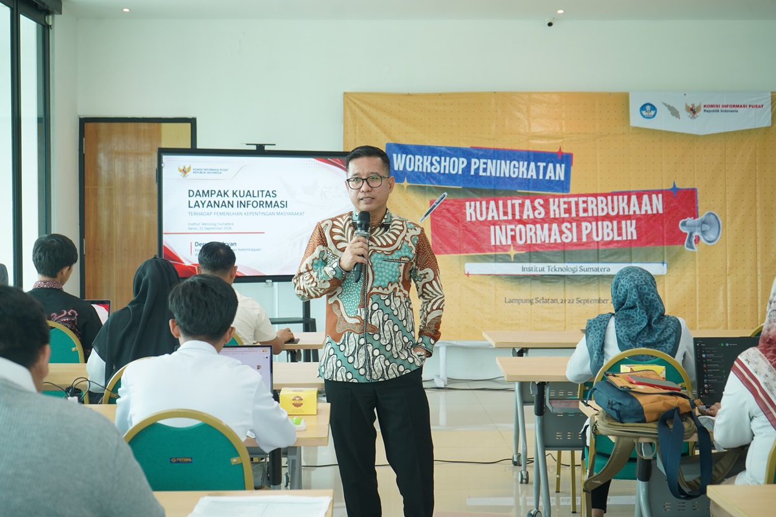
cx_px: 388
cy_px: 258
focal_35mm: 56
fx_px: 1207
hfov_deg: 35.6
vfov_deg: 24.2
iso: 800
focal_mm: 56
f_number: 5
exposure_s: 1/125
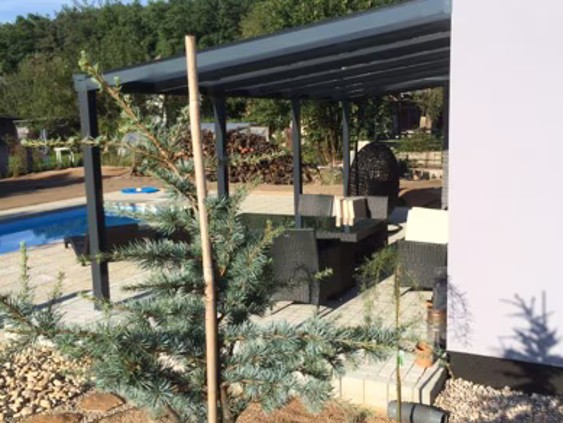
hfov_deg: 49.9
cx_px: 327
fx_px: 602
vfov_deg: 38.7
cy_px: 200
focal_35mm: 37
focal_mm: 4.12
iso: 32
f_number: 2.2
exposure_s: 1/1866
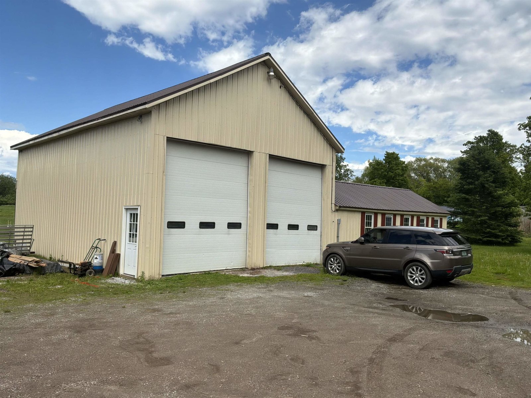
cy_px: 199
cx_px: 266
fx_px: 430
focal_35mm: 28
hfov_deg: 63.4
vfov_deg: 49.7
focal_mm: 3
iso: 25
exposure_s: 1/2320
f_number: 1.8
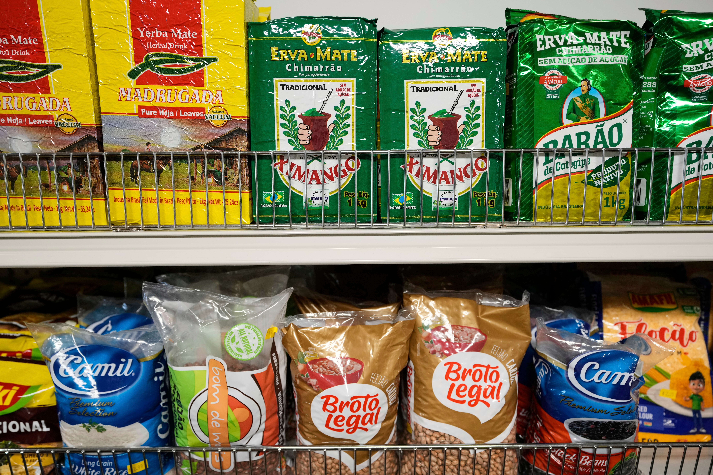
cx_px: 356
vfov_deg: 53.1
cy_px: 238
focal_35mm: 24
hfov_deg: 73.7
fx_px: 475
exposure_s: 1/100
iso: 800
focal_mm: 24
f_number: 3.5
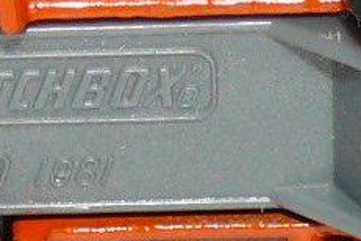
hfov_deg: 3.9
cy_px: -97
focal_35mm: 533
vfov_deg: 2.6
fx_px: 5344
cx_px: 167
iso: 100
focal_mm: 11.3
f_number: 4
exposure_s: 1/30
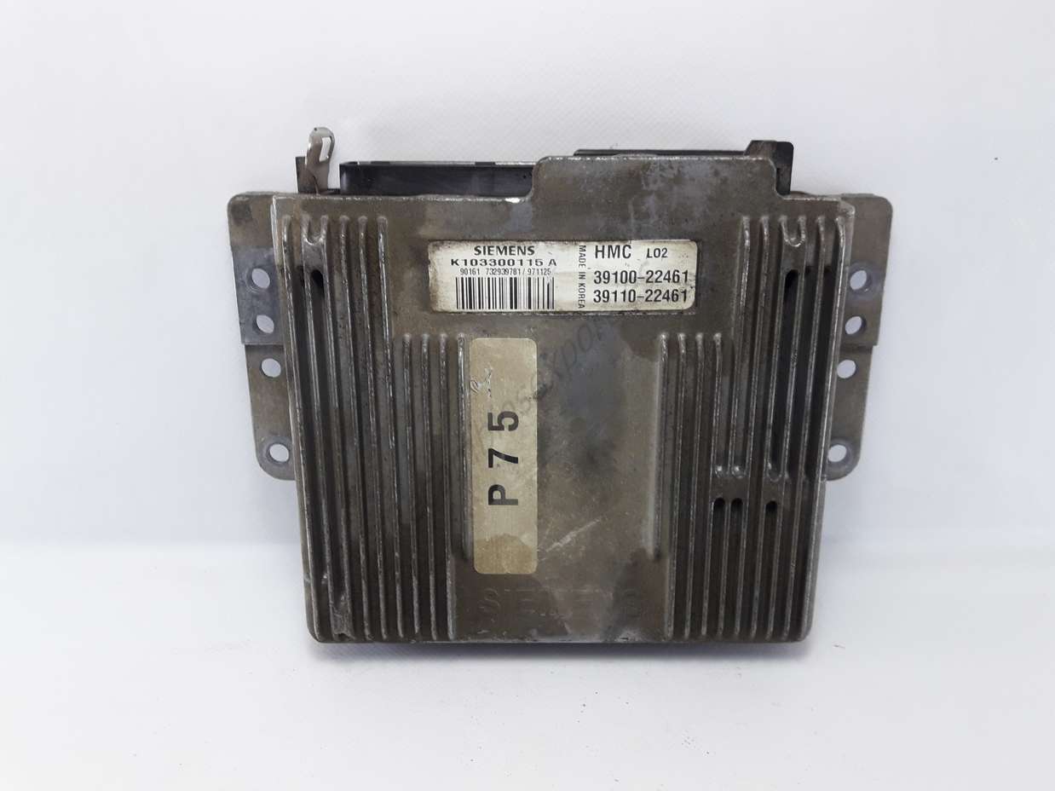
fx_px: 853
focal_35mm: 28
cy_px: 396
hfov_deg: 63.5
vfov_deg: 49.7
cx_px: 528
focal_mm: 3.7
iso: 64
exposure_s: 1/50
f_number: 1.9
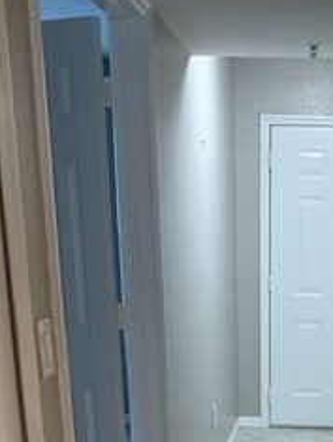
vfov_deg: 25.3
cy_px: 545
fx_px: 870
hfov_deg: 21.2
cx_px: 303
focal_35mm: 68
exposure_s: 1/60
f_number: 1.78
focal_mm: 6.76
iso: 125
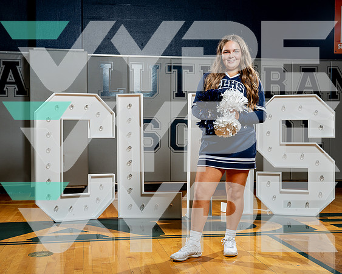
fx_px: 492
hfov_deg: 38.3
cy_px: 138
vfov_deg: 31.1
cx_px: 164
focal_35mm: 49
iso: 250
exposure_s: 1/250
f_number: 5.6
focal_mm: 41
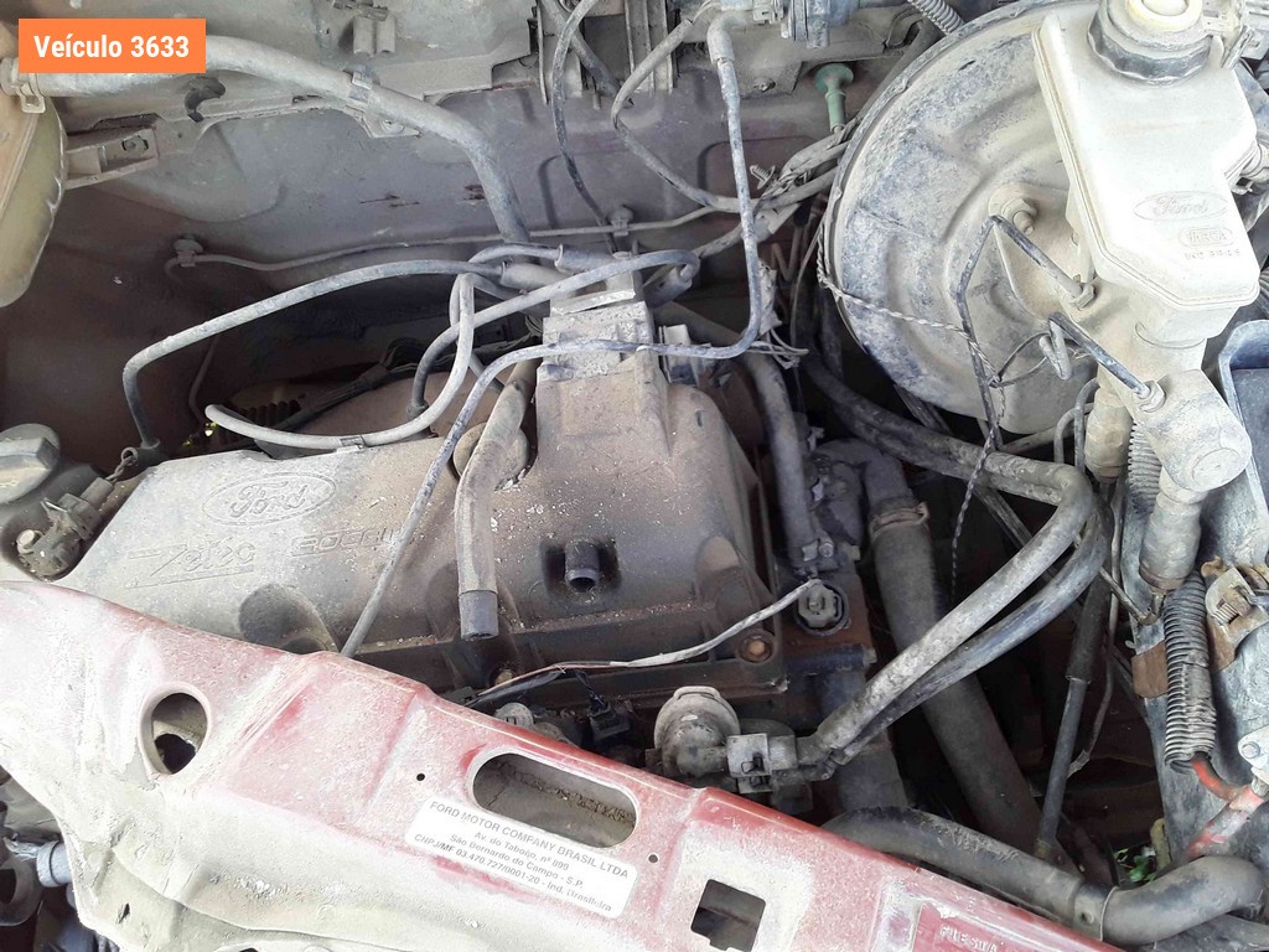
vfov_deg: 45.4
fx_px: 1136
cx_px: 634
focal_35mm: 31
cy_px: 476
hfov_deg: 58.4
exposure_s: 1/60
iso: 50
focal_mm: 3.3
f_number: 2.2
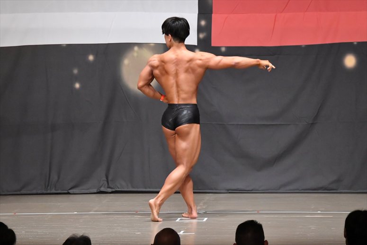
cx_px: 184
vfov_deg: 6.3
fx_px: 2211
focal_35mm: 217
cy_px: 122
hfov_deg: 9.5
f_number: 5.6
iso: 8000
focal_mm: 145
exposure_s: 1/400
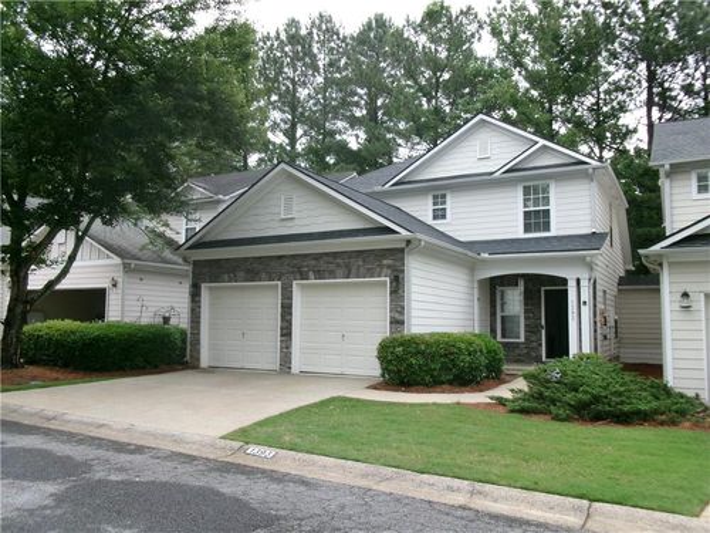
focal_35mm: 28
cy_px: 266
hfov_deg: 63.4
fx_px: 574
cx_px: 355
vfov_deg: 49.7
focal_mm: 5.1
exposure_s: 1/110
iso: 100
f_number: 3.9
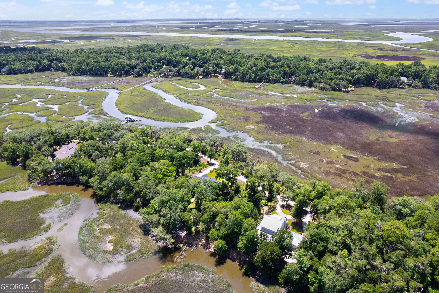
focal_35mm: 22
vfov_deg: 57.2
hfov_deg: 78.6
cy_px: 146
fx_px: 268
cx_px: 220
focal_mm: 8.38
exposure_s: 1/250
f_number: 2.8
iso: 110
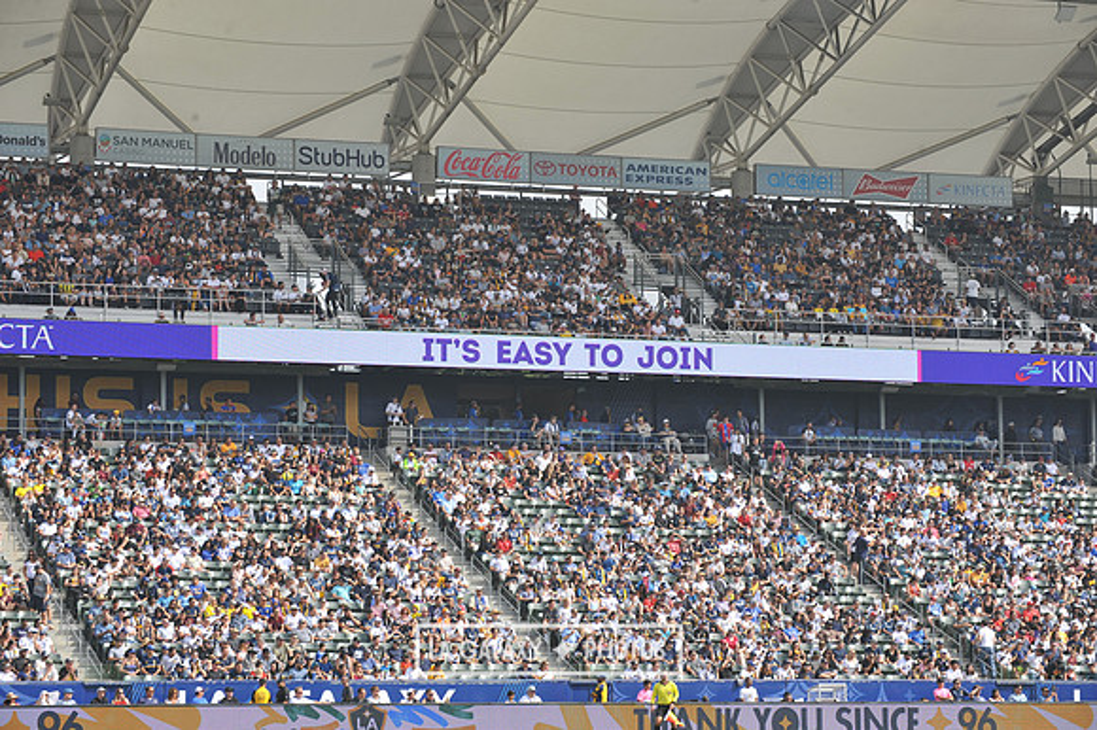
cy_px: 365
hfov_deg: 18.6
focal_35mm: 110
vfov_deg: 12.4
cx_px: 548
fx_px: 3350
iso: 200
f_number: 9
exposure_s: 1/320
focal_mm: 110
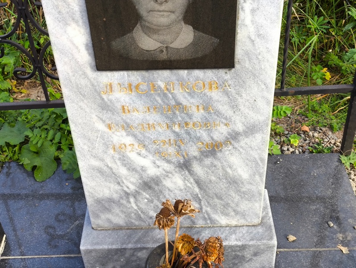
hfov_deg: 38.2
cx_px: 178
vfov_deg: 29.1
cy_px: 134
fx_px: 514
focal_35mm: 50
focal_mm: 4.71
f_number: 1.7
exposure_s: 1/173
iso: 50
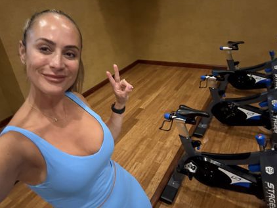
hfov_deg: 71.6
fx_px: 192
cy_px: 100
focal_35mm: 24
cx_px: 133
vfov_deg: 56.8
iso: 640
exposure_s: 1/15
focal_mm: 2.69
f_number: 1.9
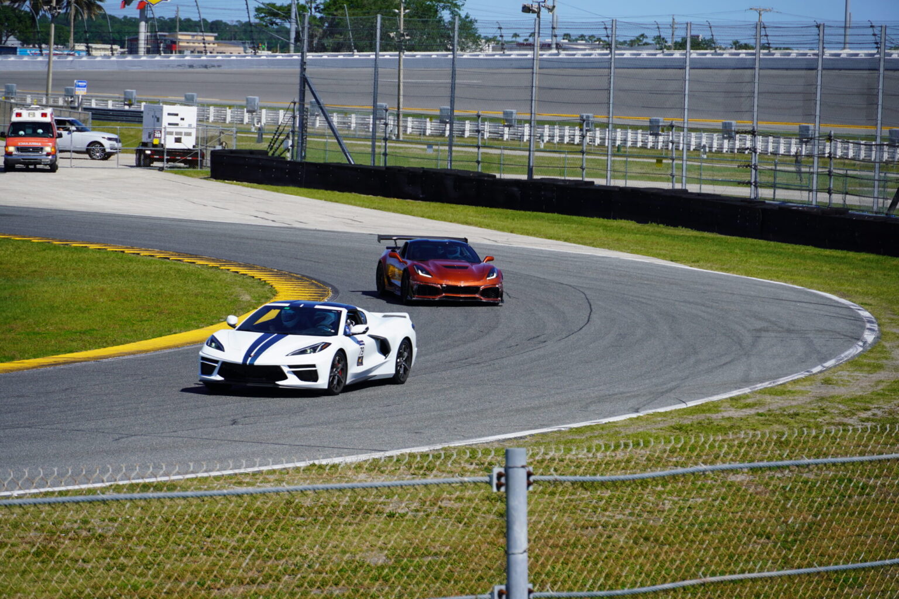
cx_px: 450
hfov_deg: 13.3
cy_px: 300
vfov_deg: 8.9
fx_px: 3858
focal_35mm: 154
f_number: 5.6
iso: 100
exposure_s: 1/640
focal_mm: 103
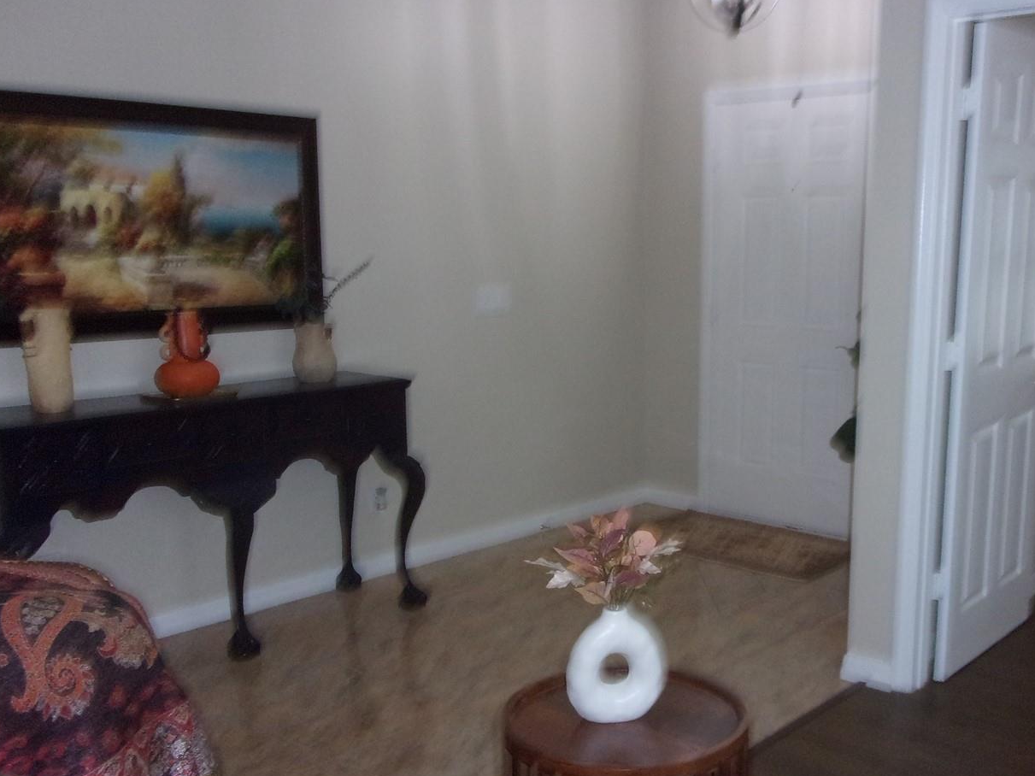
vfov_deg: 38.5
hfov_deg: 49.6
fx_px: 1106
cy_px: 467
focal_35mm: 37
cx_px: 649
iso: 250
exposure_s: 1/34
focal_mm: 5.1
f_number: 3.9
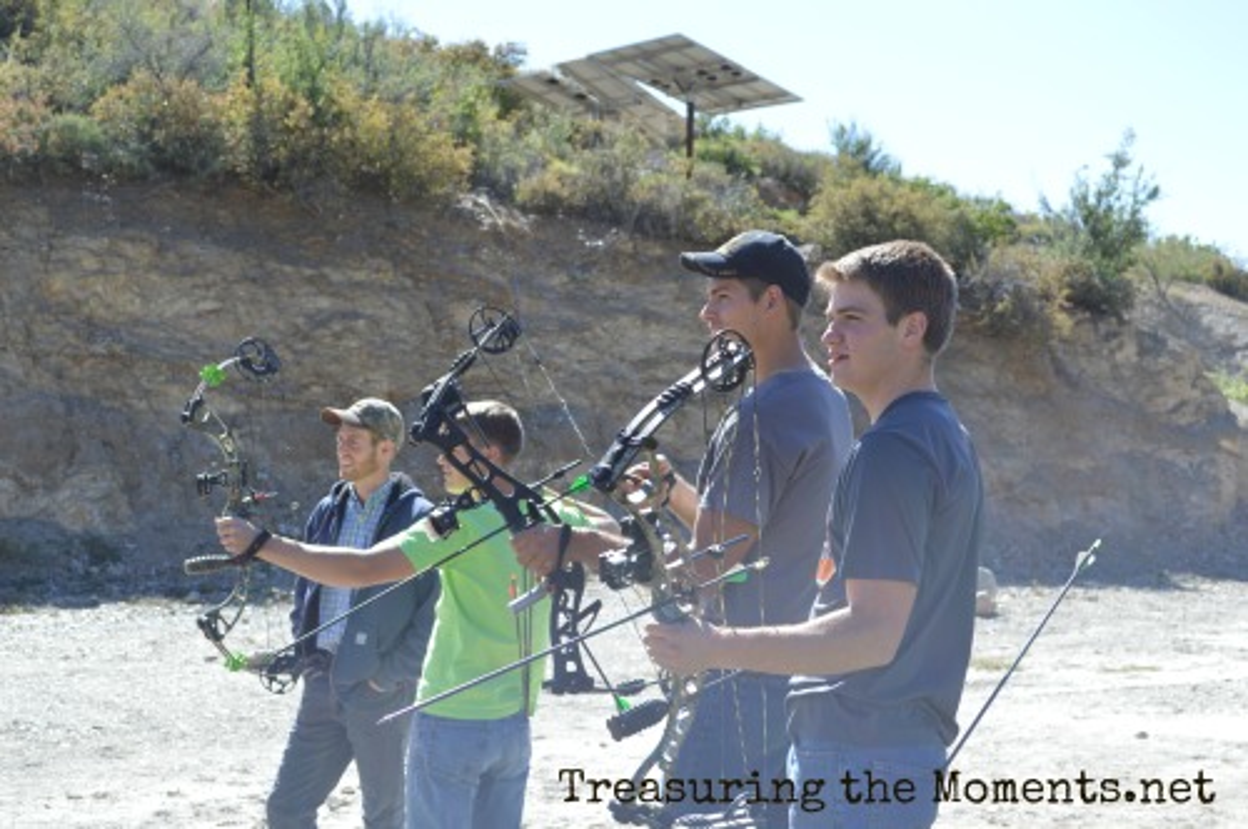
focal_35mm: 60
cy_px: 414
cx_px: 624
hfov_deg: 33.4
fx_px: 2077
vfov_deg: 22.6
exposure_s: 1/160
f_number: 6.3
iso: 100
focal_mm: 40
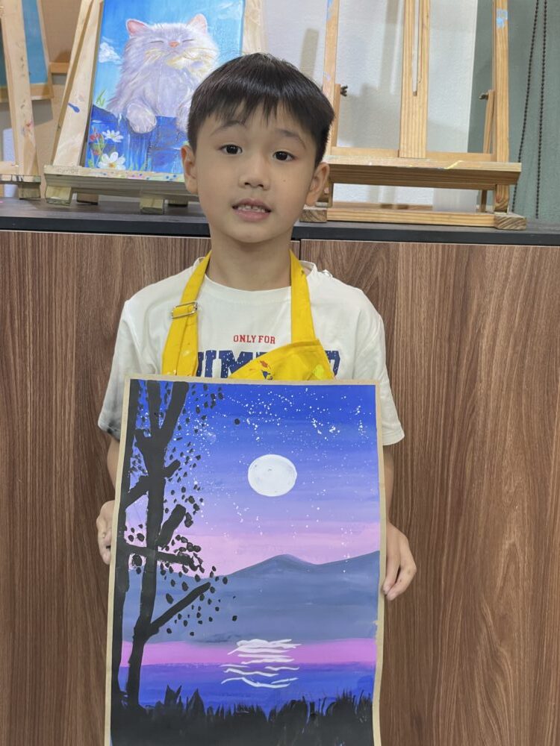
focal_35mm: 52
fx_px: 1122
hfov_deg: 28.0
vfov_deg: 36.8
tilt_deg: -10.5
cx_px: 280
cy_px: 373
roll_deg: -3.2
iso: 160
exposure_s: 1/100
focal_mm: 6
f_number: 2
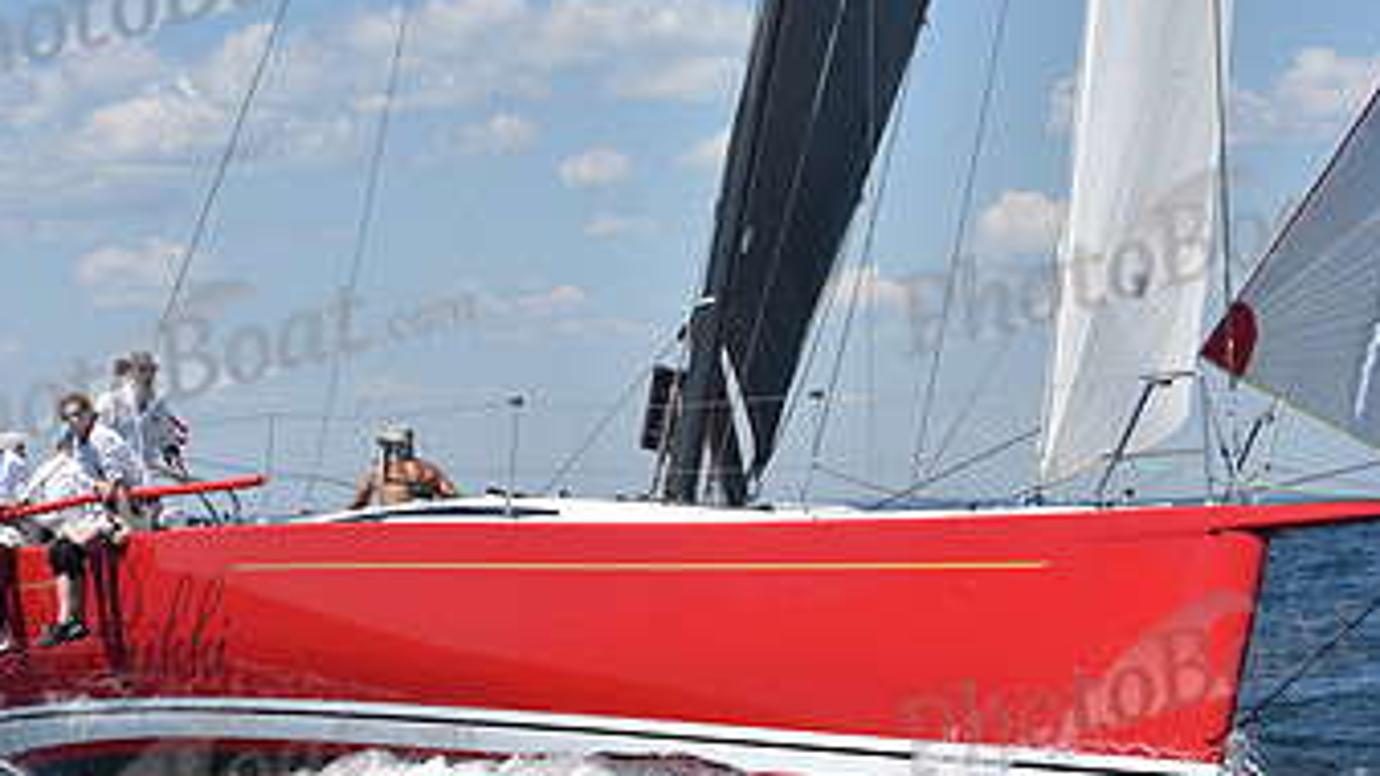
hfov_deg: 17.0
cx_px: 690
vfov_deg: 9.6
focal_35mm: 126
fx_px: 4610
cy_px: 521
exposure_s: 1/1000
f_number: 7.1
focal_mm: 70
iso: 200
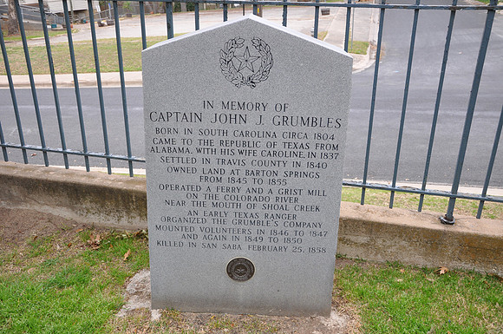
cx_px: 252
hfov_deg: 57.3
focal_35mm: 33
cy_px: 167
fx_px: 460
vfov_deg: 39.9
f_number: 5
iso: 400
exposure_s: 1/100
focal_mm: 22
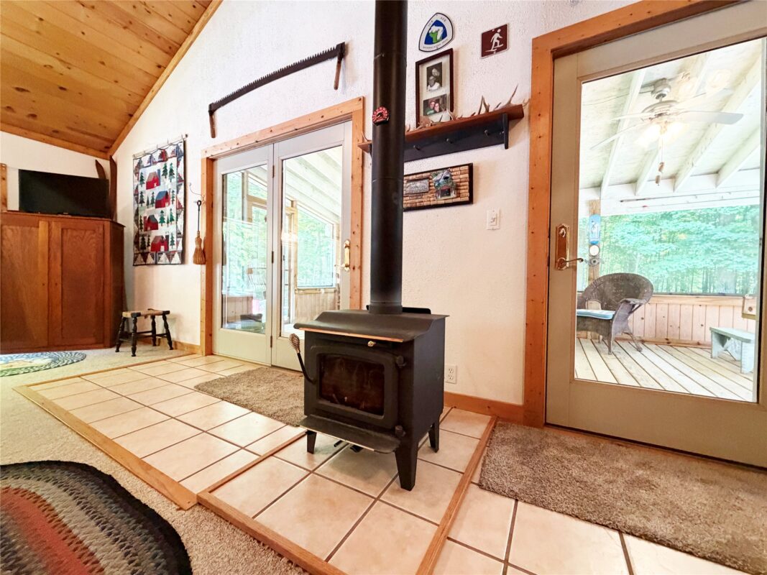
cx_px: 384
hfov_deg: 102.1
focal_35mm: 14
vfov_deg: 85.7
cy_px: 288
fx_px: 310
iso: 500
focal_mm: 2.22
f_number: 2.2
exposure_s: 1/60
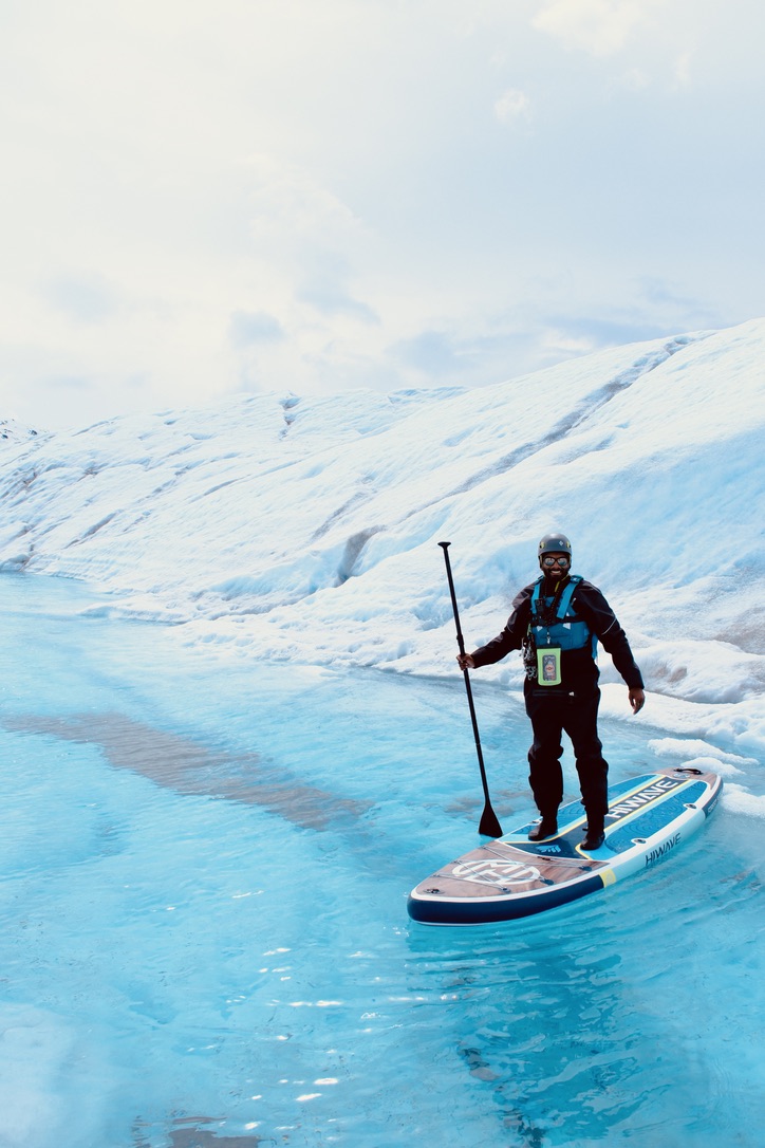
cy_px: 574
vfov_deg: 60.3
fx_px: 988
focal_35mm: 31
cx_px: 382
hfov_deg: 42.3
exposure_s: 1/1700
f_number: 5.6
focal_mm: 20.4
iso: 400
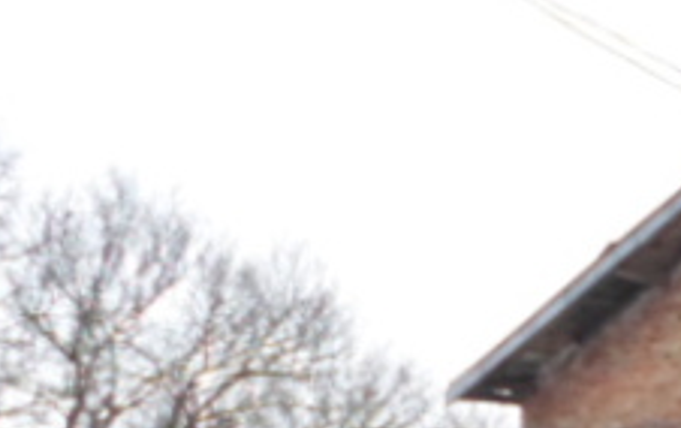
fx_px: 2175
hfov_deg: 14.9
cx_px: 1317
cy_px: 573
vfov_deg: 10.9
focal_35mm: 117
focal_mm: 4.5
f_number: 2.5
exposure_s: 1/250
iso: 80
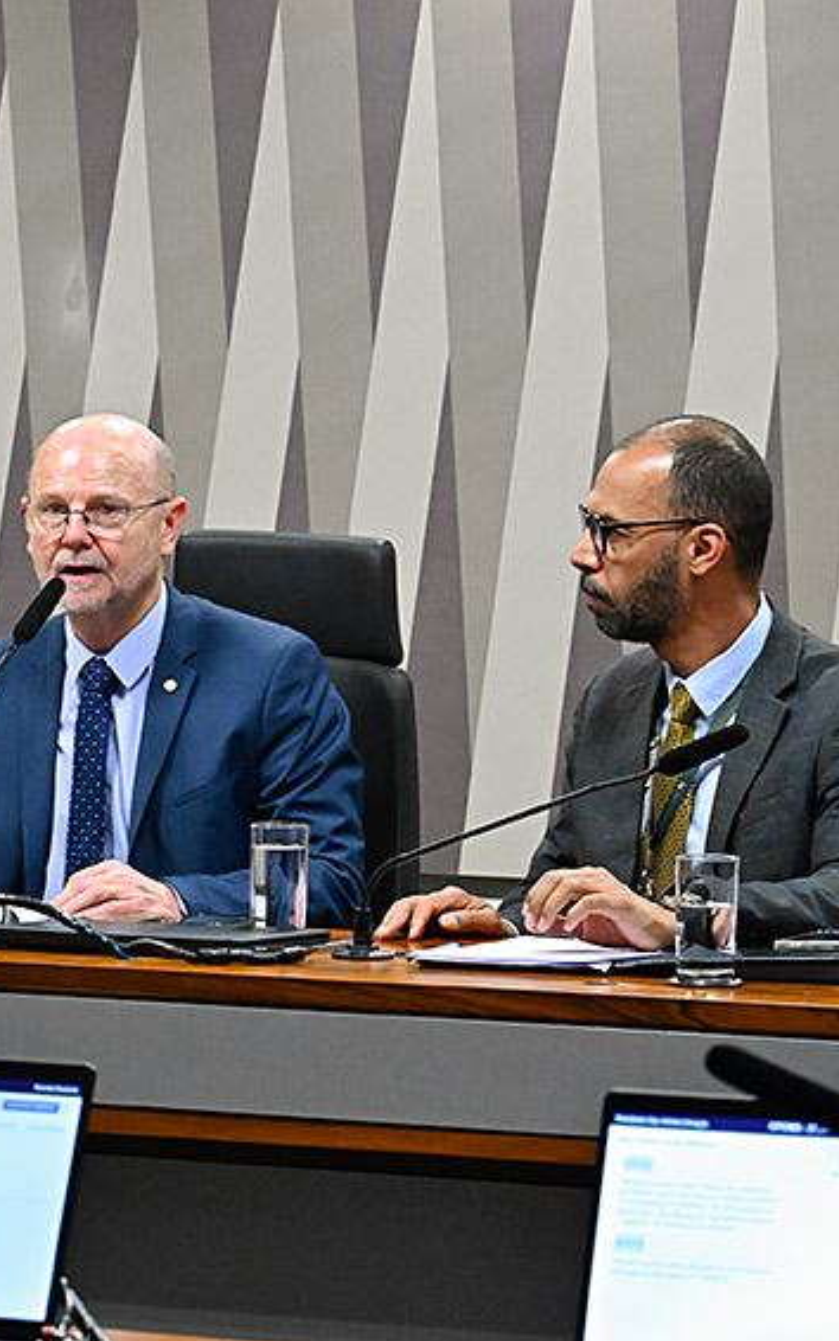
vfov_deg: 13.9
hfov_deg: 8.7
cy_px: 670
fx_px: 5485
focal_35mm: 150
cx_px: 40
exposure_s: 1/100
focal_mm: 97
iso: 6400
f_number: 8
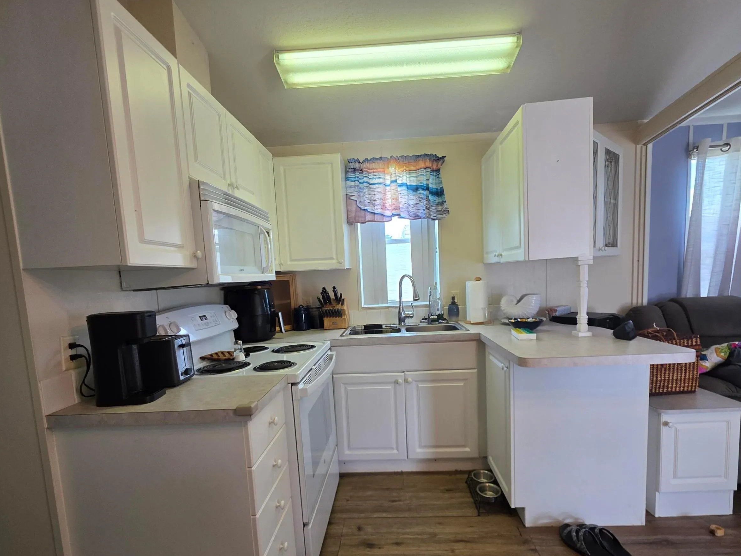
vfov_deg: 77.7
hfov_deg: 94.5
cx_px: 373
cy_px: 315
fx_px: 343
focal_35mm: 16
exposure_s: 1/120
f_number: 1.9
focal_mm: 2.2
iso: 80
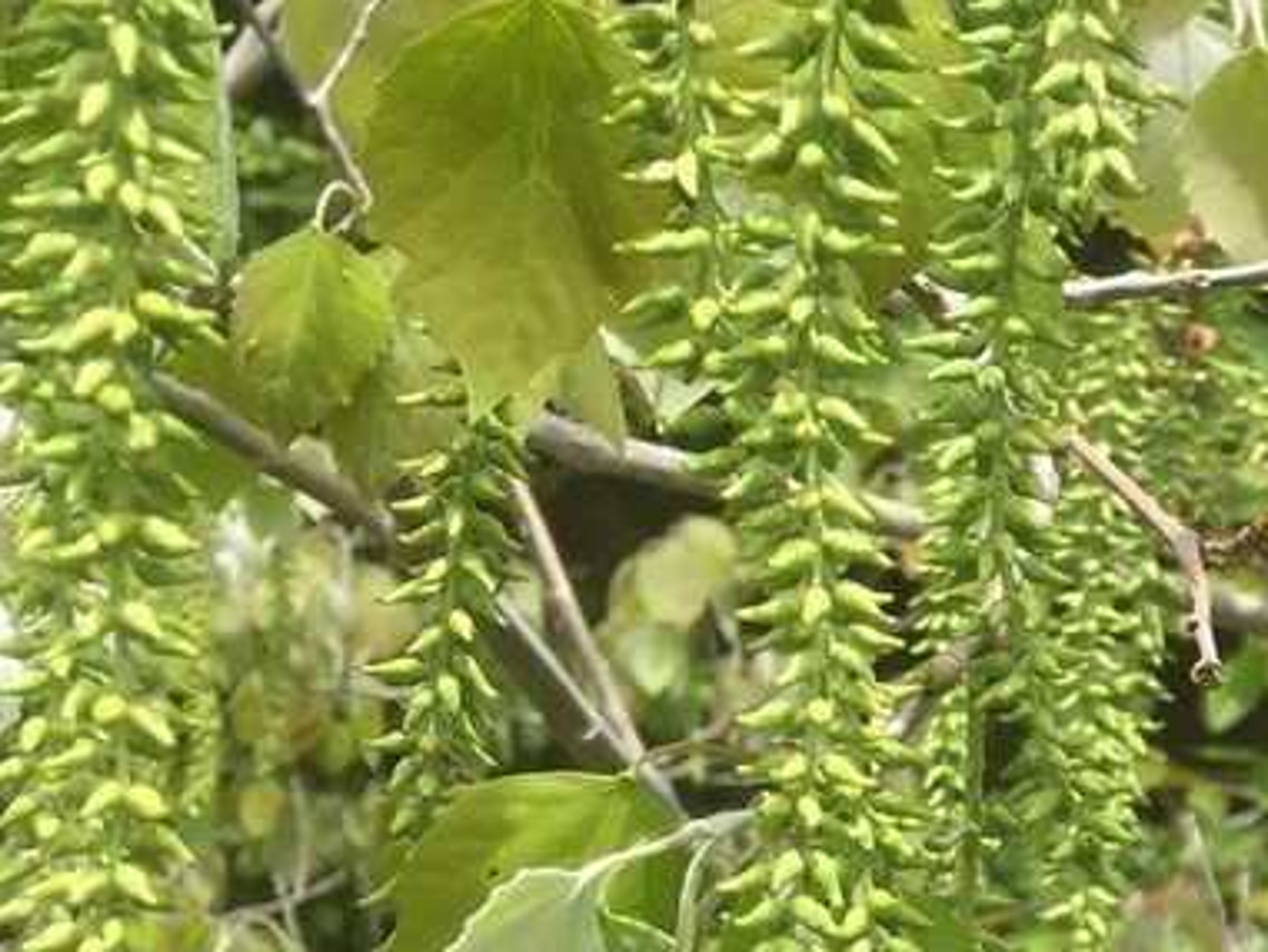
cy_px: 924
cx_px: 2053
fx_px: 3628
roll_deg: -1.0
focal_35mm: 99
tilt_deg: +1.7
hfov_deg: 17.3
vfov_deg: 14.7
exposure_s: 1/668
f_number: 2.2
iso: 25
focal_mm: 4.15
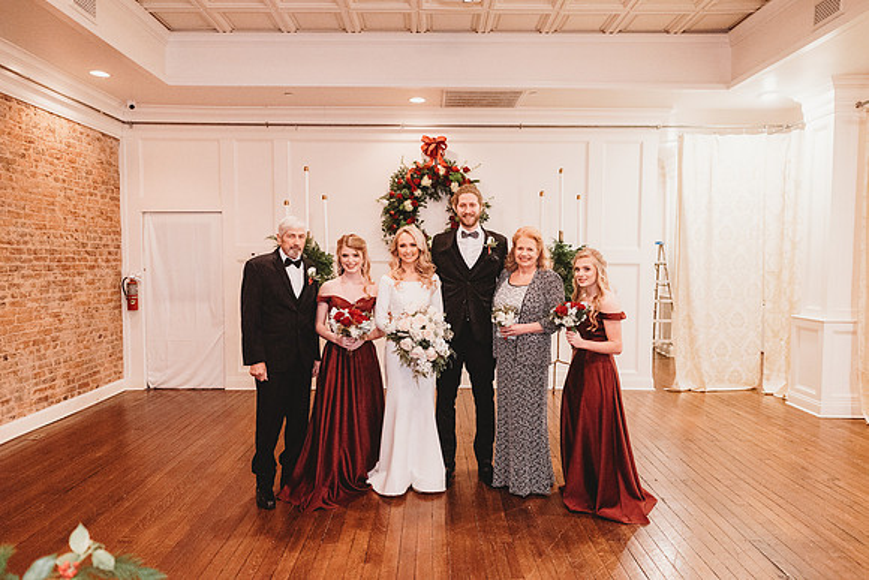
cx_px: 434
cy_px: 290
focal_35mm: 24
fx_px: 579
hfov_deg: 73.7
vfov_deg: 53.2
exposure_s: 1/160
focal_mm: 24
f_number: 2.8
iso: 5000
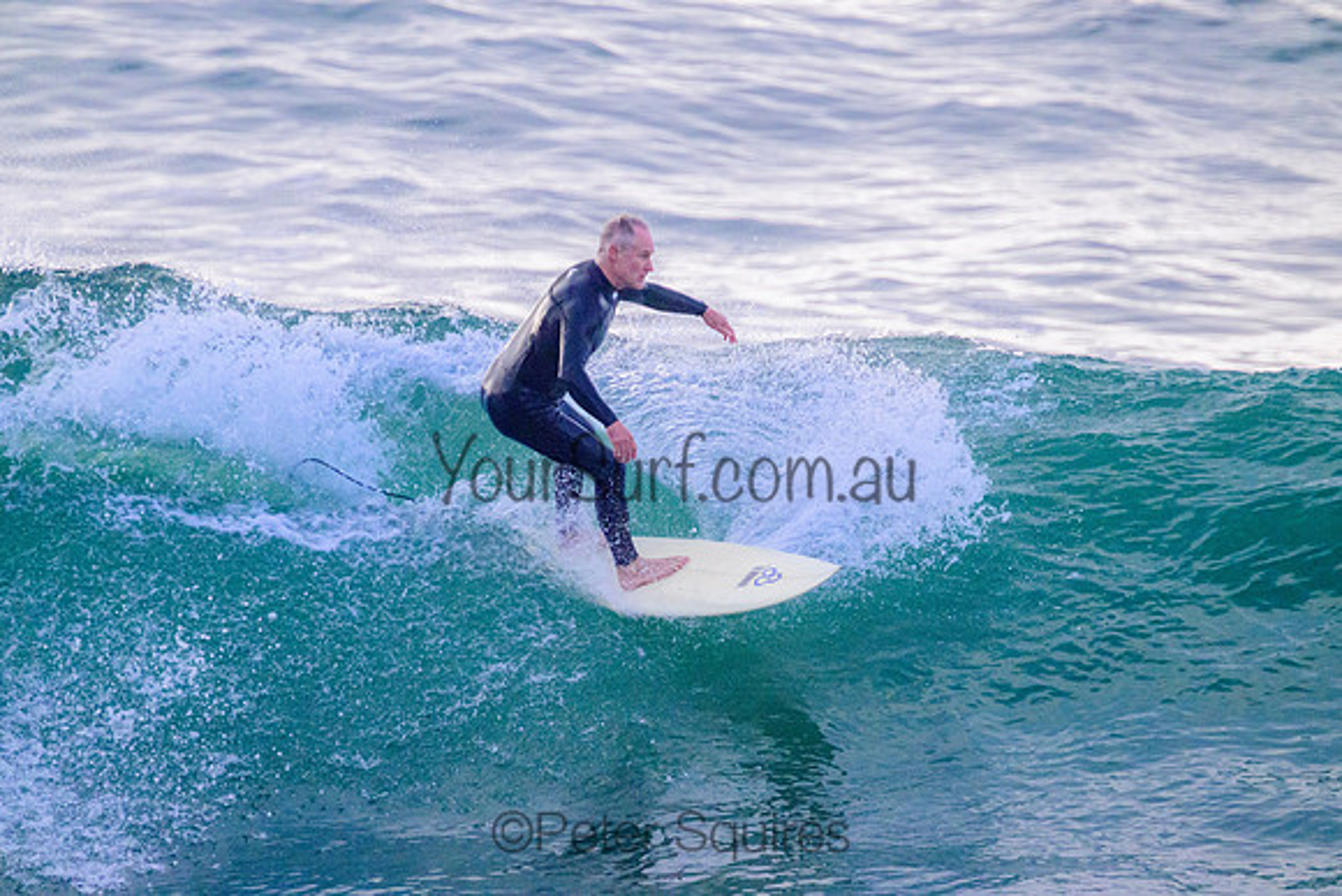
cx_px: 671
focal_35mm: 800
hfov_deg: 2.6
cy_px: 448
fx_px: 29828
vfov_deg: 1.7
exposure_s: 1/2000
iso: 4000
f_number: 11
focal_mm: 800
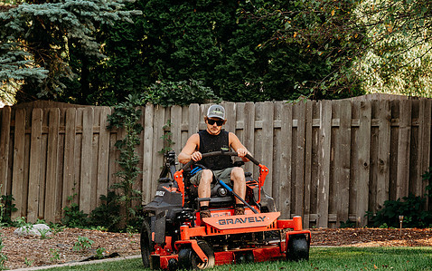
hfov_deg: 18.0
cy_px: 167
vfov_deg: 11.3
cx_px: 231
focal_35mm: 116
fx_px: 1366
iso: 800
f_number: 5
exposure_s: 1/640
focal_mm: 70
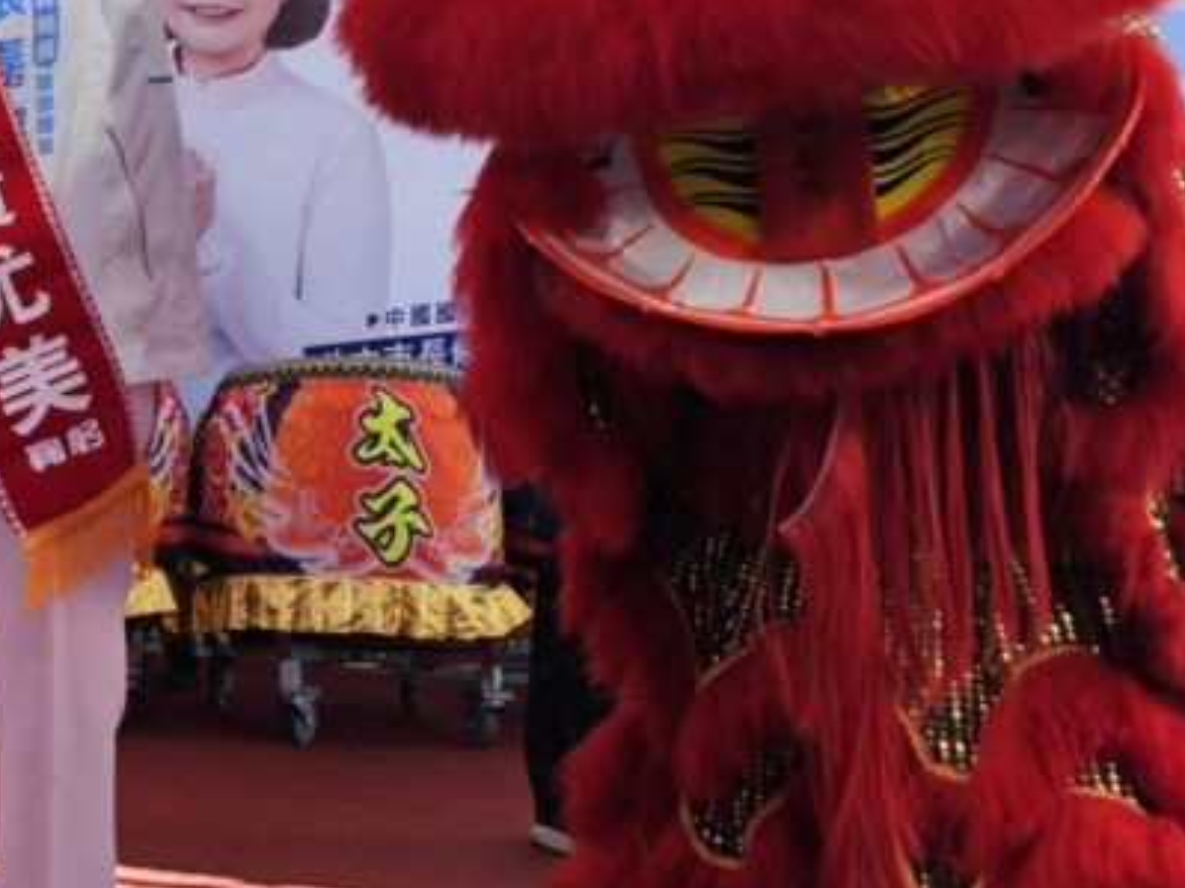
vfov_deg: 23.7
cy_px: -9
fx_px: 2019
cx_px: -89
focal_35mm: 59
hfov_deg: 29.7
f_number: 1.7
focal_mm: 6.3
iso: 10
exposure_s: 1/180
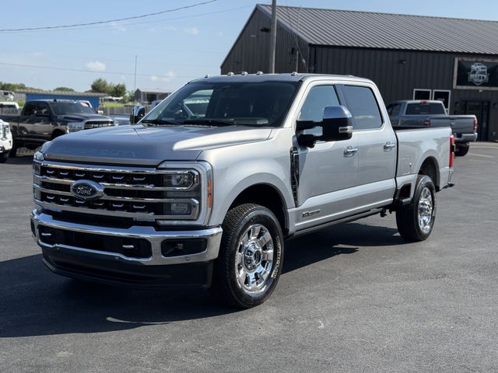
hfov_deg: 39.7
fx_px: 691
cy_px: 186
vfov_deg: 30.3
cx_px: 249
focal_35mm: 48
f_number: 1.78
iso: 80
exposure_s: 1/4098
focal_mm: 6.76
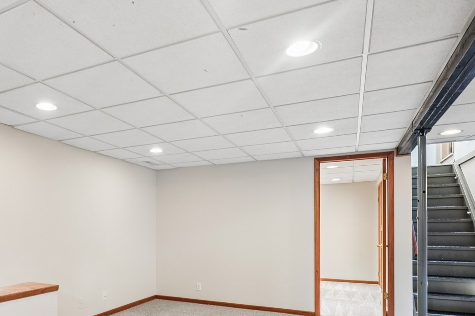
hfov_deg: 67.3
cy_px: 229
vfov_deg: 48.0
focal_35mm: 26
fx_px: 343
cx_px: 154
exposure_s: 1/1.67
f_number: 10
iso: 400
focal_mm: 16
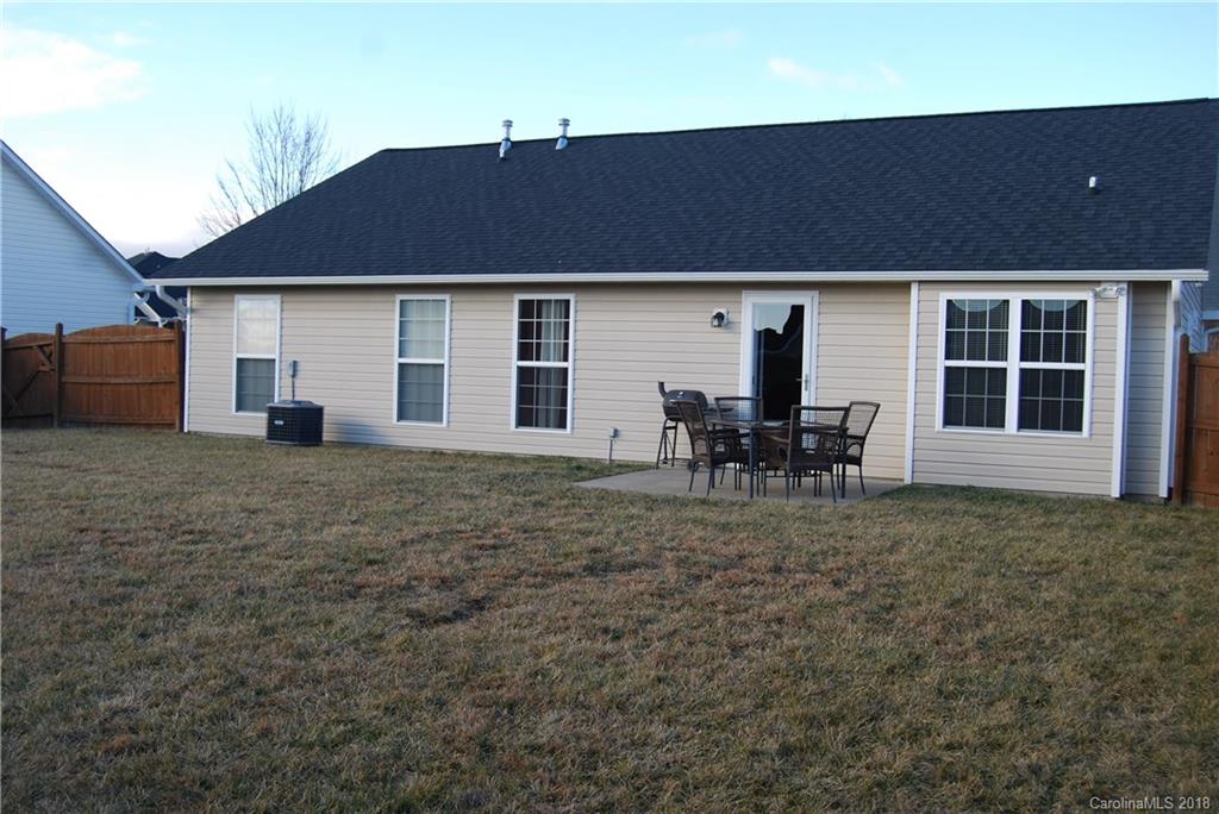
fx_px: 1220
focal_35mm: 36
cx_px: 610
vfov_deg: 36.9
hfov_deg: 53.1
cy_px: 407
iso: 100
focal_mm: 24
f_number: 5.6
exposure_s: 1/125
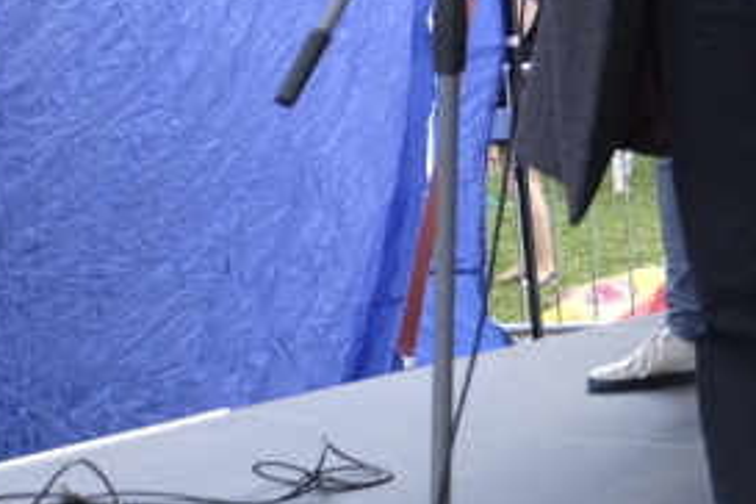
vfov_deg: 8.4
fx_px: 3318
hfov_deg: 11.7
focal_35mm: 158
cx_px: 1493
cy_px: -371
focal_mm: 24
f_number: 4
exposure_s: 1/100
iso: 200
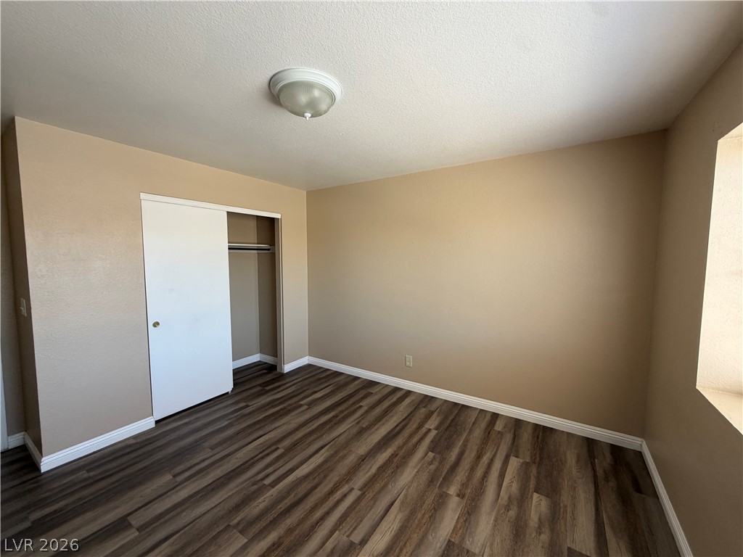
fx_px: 300
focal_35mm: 14
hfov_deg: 102.1
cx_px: 372
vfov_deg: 85.7
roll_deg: -0.2
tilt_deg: -3.9
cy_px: 278
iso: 160
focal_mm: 2.22
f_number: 2.2
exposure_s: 1/121
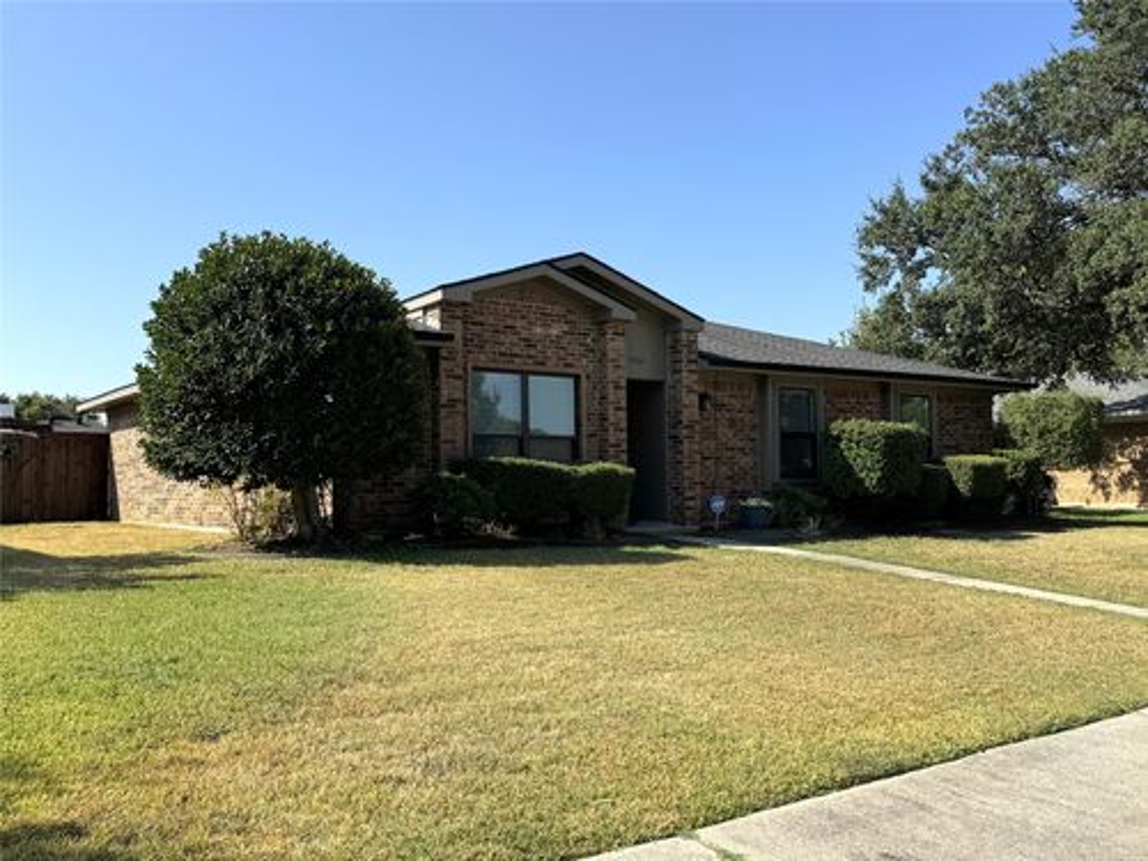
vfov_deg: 46.8
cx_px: 574
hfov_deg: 60.0
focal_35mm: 30
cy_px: 430
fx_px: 995
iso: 80
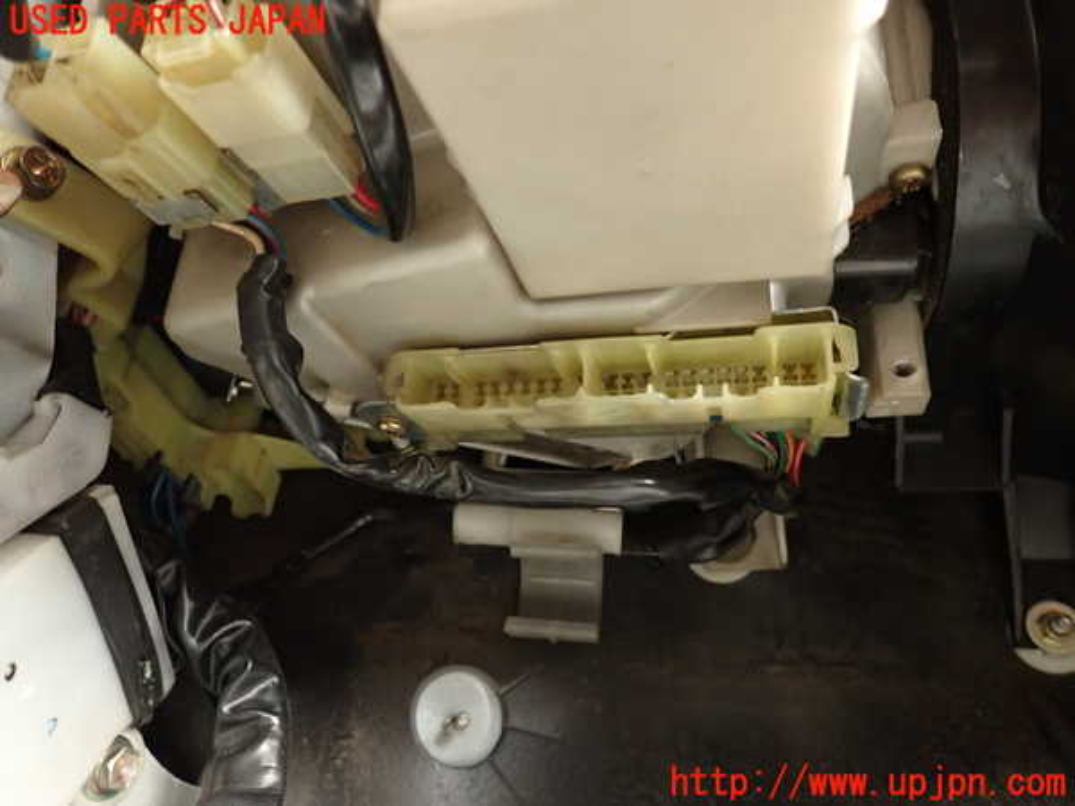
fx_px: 776
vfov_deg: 54.9
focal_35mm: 25
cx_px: 538
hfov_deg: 69.4
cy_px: 403
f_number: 2
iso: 400
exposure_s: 1/30
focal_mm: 4.5
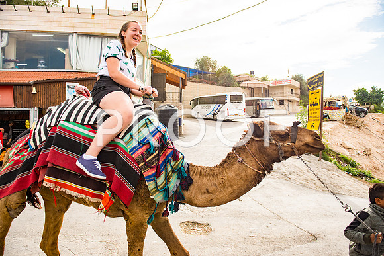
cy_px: 128
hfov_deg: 73.7
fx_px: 256
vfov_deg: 53.2
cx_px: 192
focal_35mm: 24
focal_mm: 24
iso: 200
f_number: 2.8
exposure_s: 1/2000
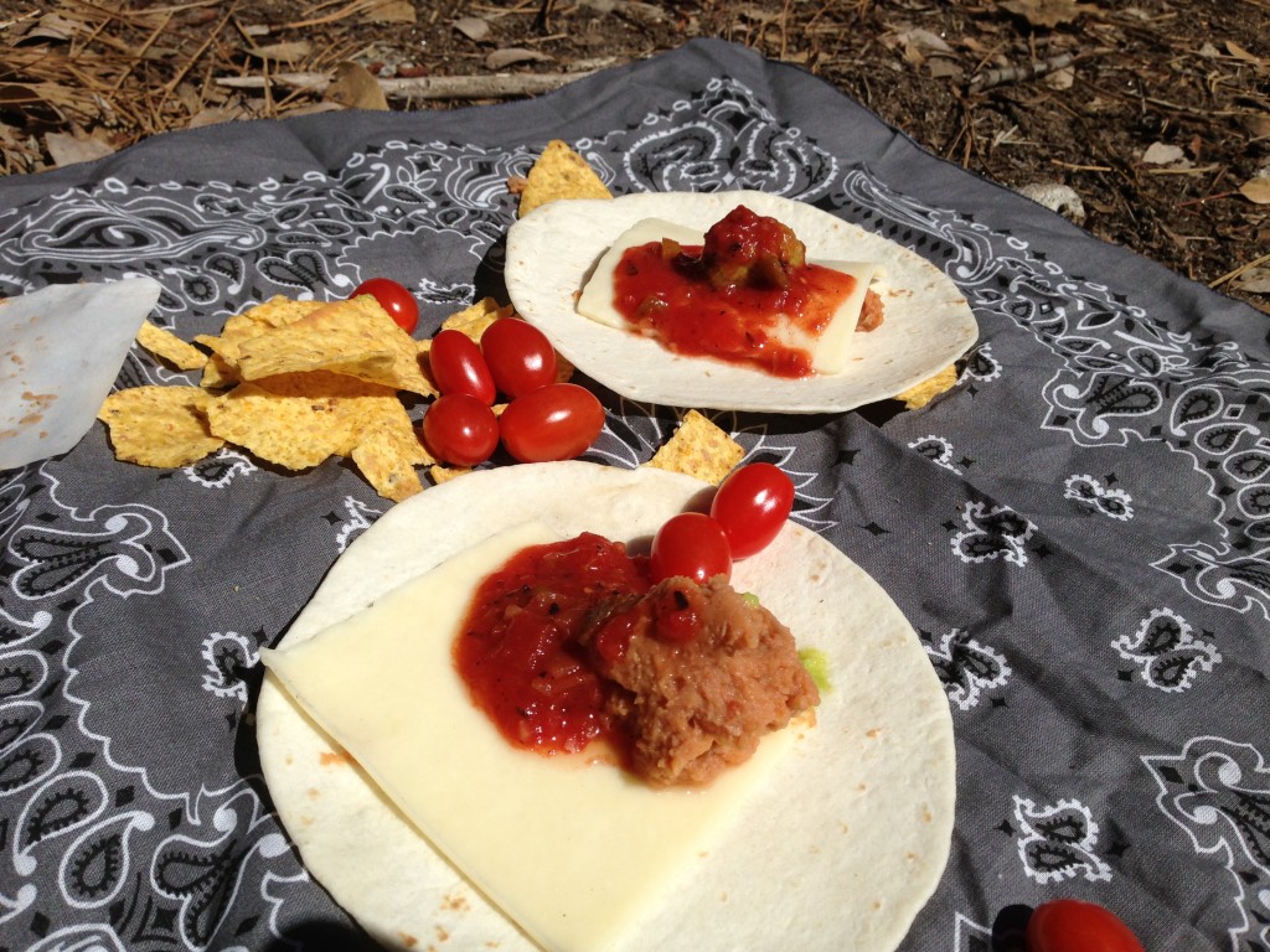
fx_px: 1211
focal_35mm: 33
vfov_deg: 42.9
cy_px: 476
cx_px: 635
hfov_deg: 55.4
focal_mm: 4.13
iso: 50
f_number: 2.4
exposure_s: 1/4184
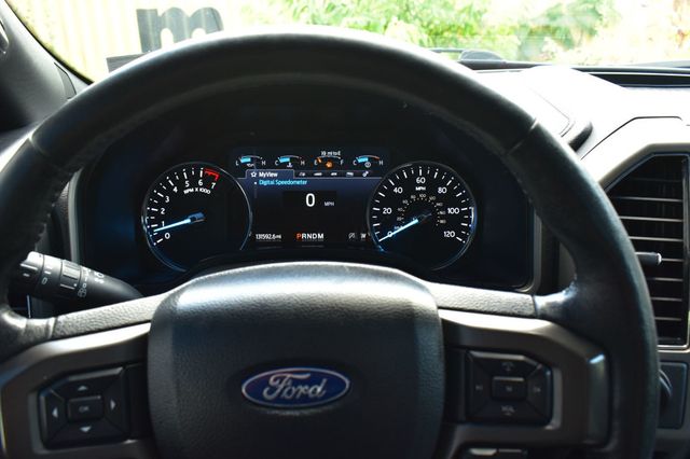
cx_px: 345
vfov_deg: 43.6
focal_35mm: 30
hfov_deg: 62.0
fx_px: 575
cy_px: 230
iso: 400
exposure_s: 1/25
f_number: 7.1
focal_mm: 20
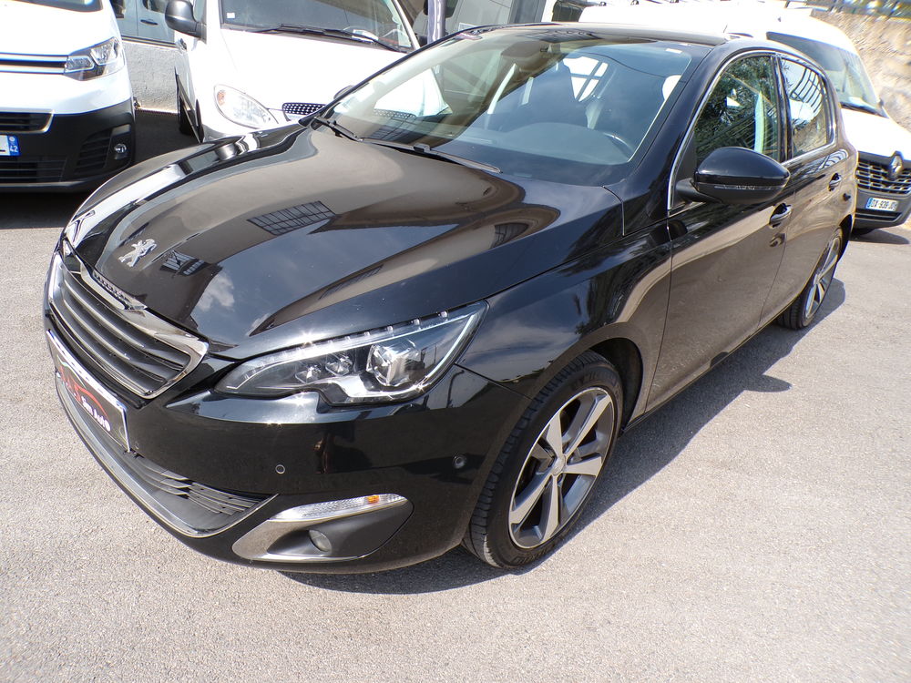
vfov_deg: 56.8
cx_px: 456
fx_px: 632
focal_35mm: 24
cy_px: 342
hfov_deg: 71.6
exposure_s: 1/240
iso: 100
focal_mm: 4.3
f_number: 4.4
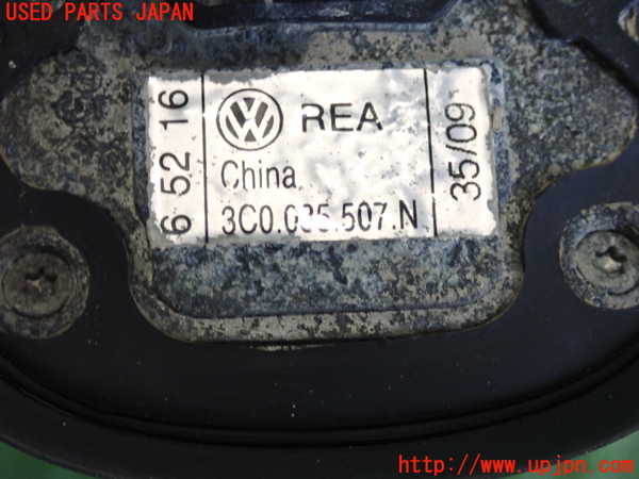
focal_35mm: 77
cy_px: 240
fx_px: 1421
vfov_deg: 19.1
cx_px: 320
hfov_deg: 25.3
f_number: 4.1
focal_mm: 13.65
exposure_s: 1/80
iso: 800
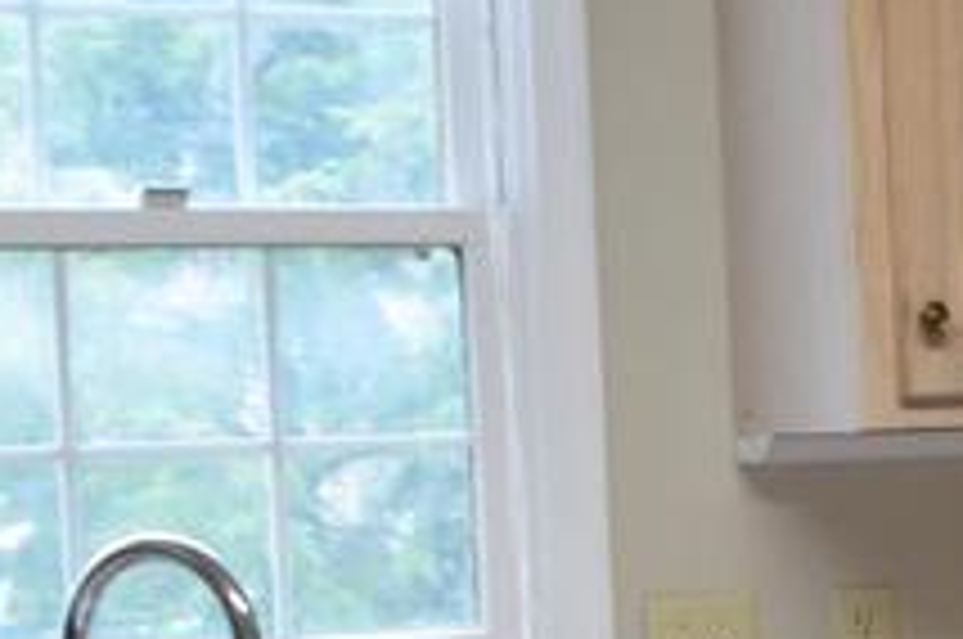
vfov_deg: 10.5
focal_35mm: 129
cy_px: 711
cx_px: 1458
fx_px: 3446
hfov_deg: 14.8
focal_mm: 18
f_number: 4
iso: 400
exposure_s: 1/60
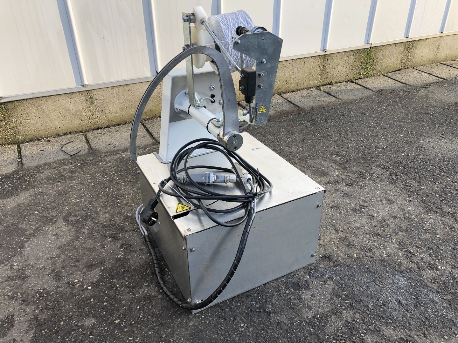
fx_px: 370
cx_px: 229
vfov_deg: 49.7
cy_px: 172
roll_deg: +1.7
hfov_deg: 63.4
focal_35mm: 28
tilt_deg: -30.8
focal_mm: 4
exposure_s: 1/335
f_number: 1.8
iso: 20
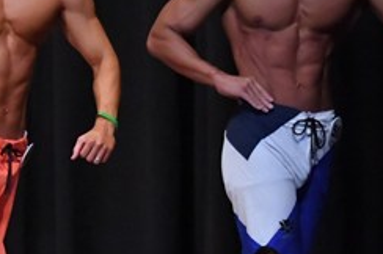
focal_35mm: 642
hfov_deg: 3.2
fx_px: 6821
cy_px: 146
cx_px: -75
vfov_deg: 2.1
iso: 8000
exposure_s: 1/400
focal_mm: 135
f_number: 5.6
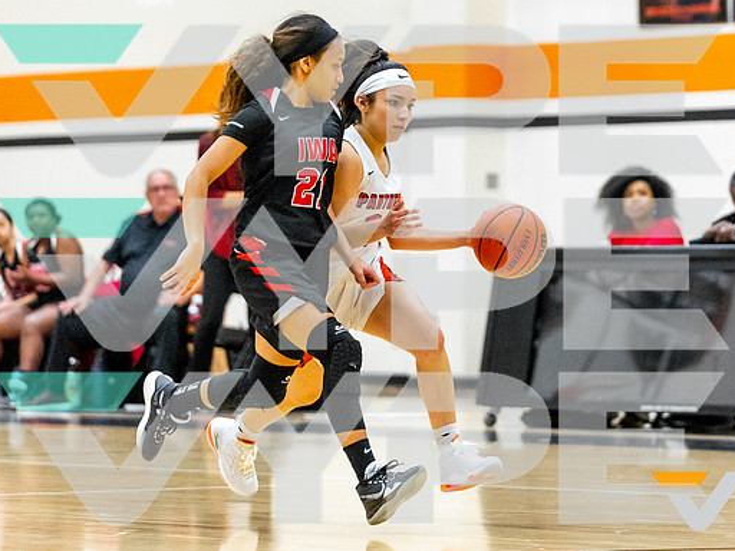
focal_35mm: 213
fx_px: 4523
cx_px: 475
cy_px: 224
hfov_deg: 9.3
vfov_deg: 7.0
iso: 2000
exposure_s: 1/1250
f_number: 2.8
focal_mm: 122
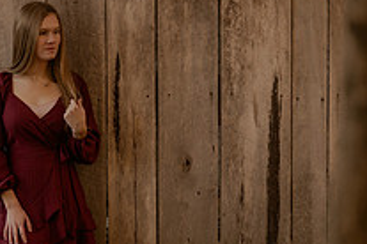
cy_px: 202
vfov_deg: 9.3
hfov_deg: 13.9
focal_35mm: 147
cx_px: 82
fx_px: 1498
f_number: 1.8
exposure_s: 1/500
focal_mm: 50
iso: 250
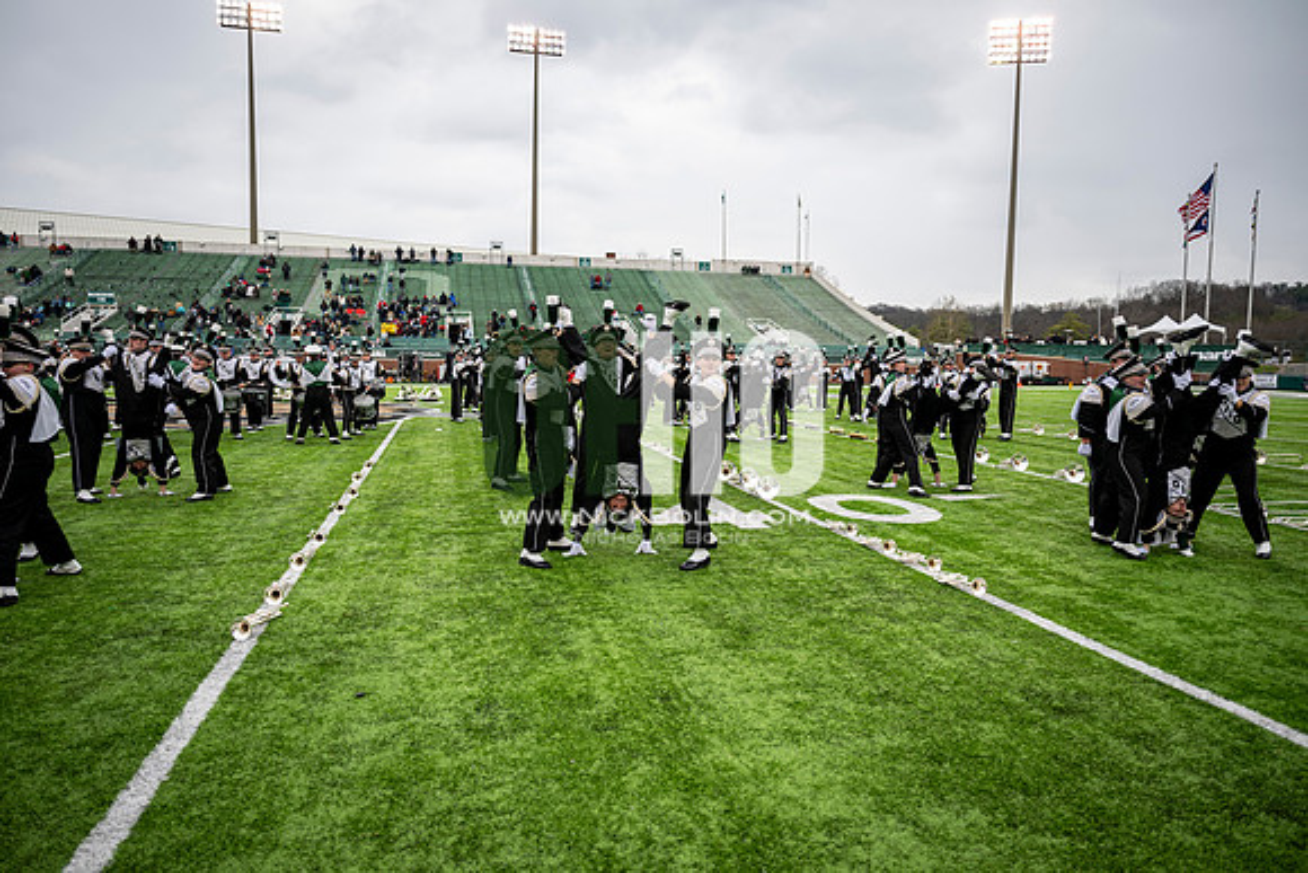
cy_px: 436
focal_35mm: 24
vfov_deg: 53.2
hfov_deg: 73.7
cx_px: 654
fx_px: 872
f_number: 2.8
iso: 100
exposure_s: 1/500
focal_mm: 24
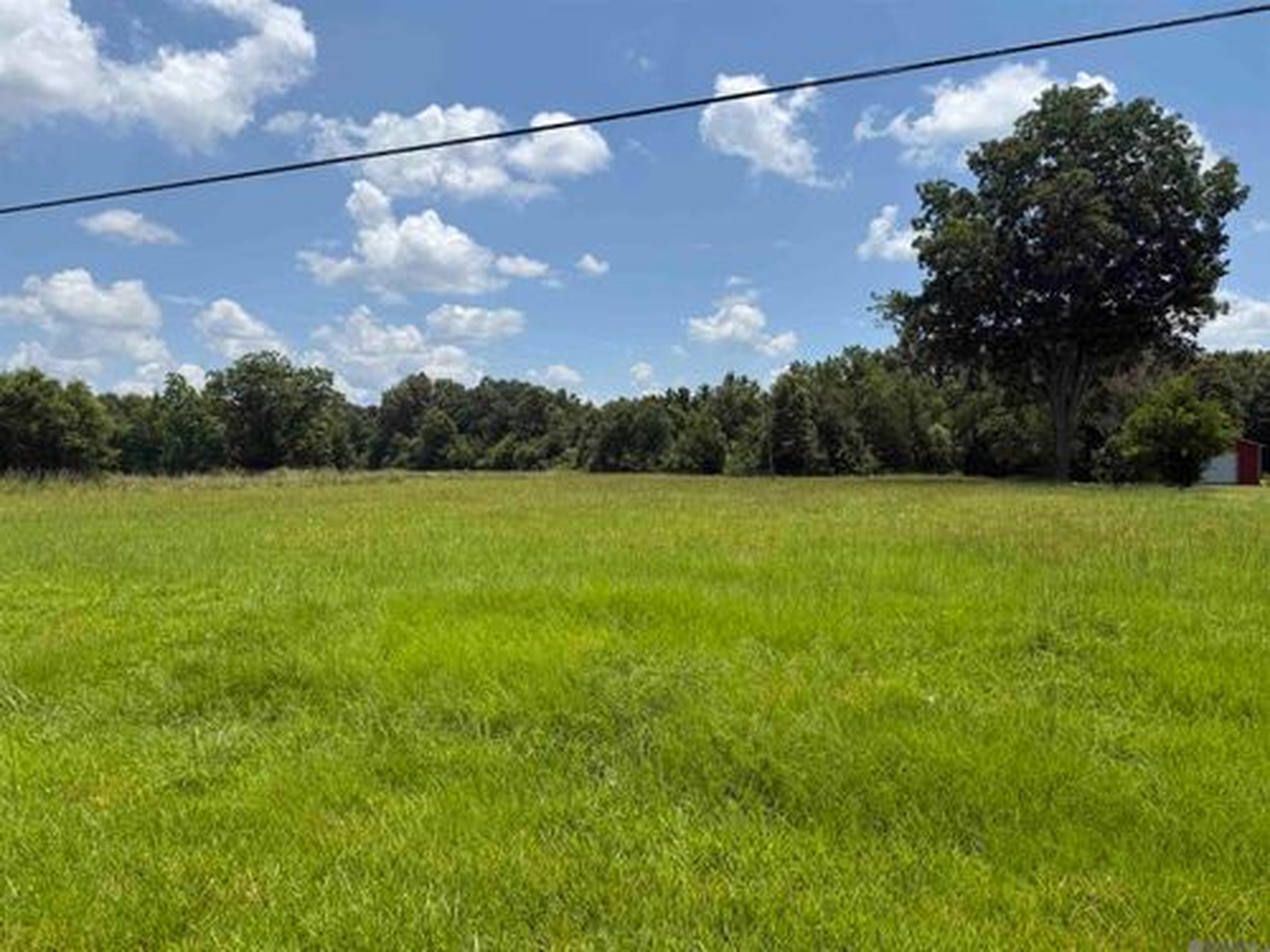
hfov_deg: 71.6
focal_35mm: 24
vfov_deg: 56.8
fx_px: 881
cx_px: 635
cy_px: 476
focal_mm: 6.76
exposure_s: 1/6173
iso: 80
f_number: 1.78
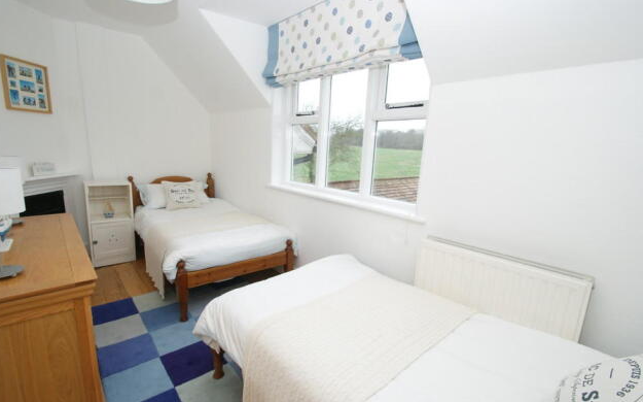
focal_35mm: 16
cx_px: 312
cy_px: 216
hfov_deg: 97.8
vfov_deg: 71.1
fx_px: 280
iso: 400
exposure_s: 1/60
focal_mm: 10
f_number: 5.6
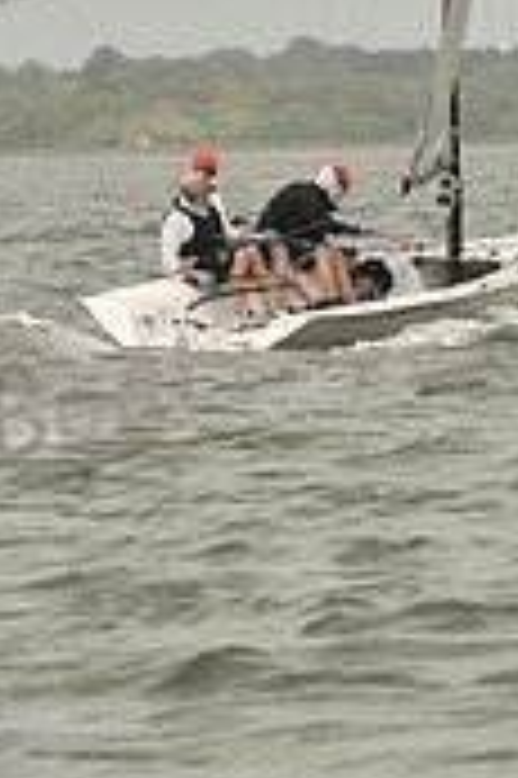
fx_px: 18879
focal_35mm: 873
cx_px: 565
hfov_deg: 1.6
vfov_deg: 2.4
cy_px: -328
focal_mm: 260
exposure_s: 1/1250
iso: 320
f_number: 7.1
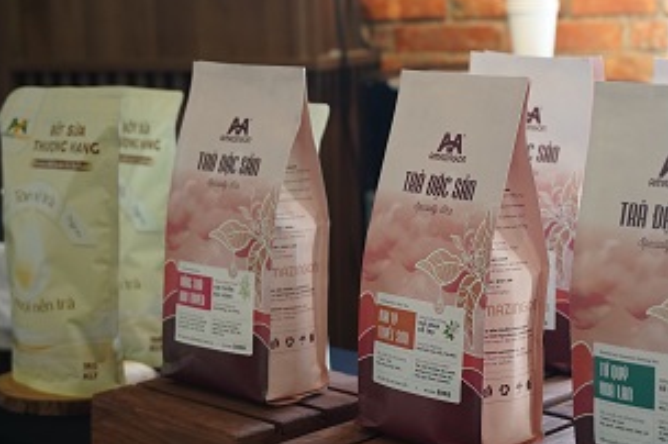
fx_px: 1568
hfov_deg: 24.0
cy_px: 119
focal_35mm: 85
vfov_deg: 16.0
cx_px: 433
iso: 1000
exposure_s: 1/200
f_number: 2.8
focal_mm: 36.7
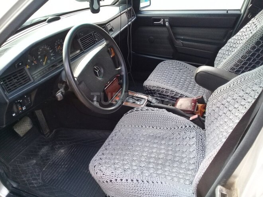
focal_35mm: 31
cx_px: 132
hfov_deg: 58.4
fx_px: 236
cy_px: 98
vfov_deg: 45.4
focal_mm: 3.3
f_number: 2.2
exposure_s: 1/50
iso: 64
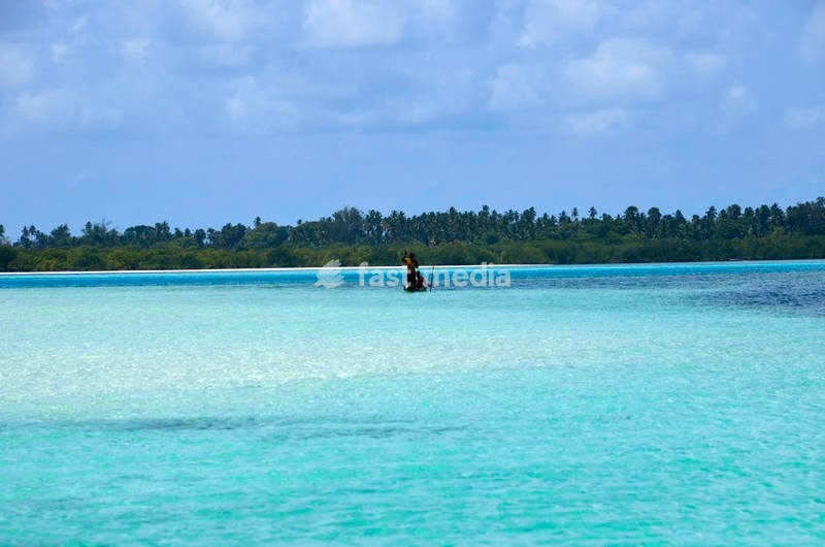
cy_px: 274
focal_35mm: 165
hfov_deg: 12.5
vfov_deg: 8.3
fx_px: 3774
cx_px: 412
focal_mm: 110
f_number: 9
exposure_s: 1/1250
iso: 100
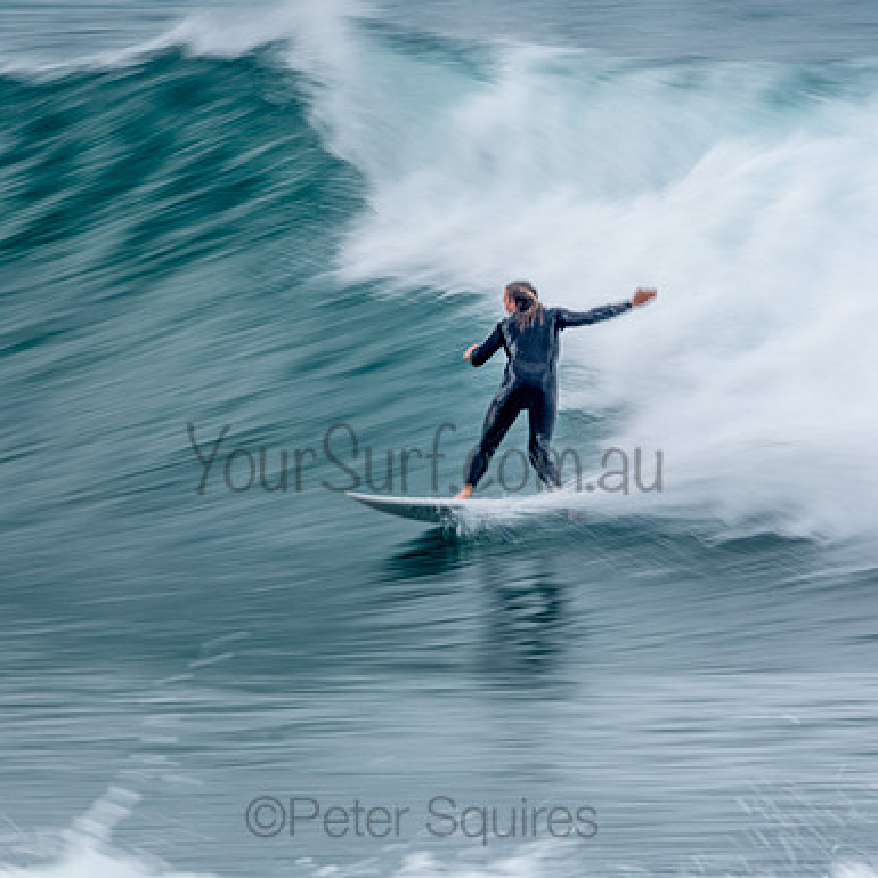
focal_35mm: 923
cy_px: 439
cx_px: 422
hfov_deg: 1.9
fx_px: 26486
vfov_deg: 1.9
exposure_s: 1/25
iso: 100
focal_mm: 480
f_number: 25
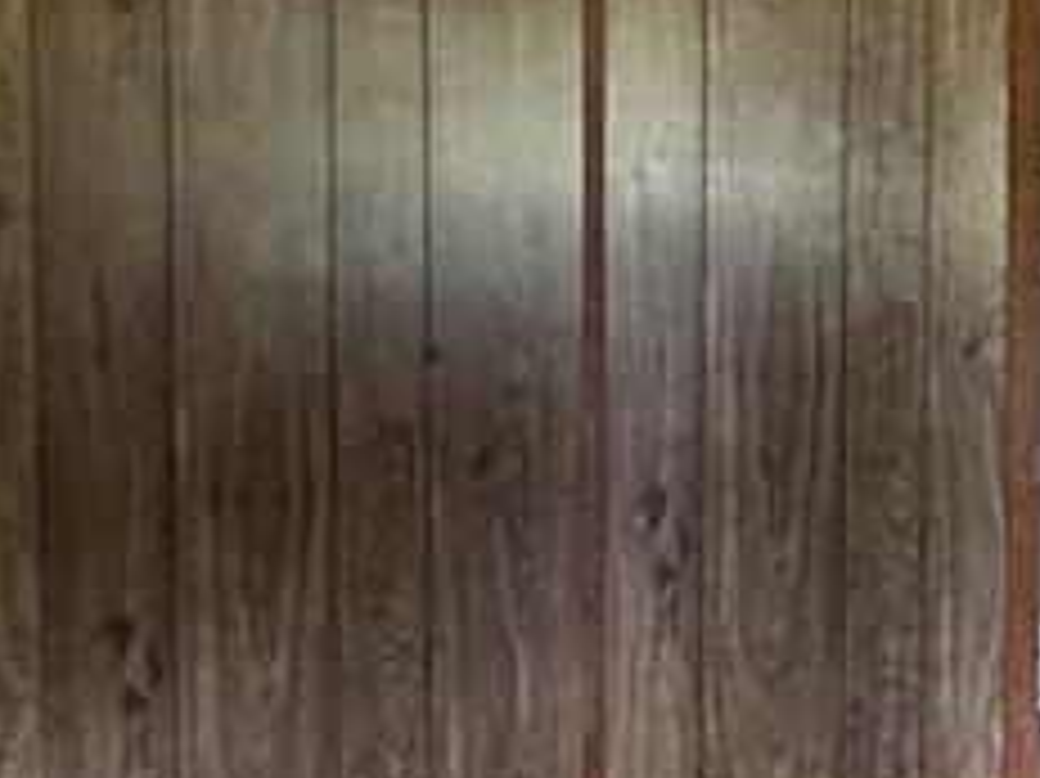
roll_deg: -2.0
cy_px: 337
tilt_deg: -2.6
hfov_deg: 22.8
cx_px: 1711
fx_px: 1862
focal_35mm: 62
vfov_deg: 23.6
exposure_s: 1/60
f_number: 2.2
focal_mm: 2.22
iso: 1250
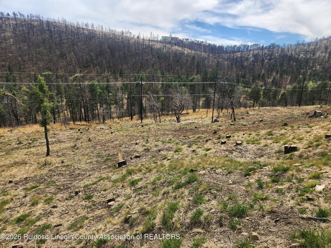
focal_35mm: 23
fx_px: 220
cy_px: 124
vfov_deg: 58.9
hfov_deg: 73.9
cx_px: 166
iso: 20
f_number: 1.8
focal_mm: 5.4
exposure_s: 1/1449
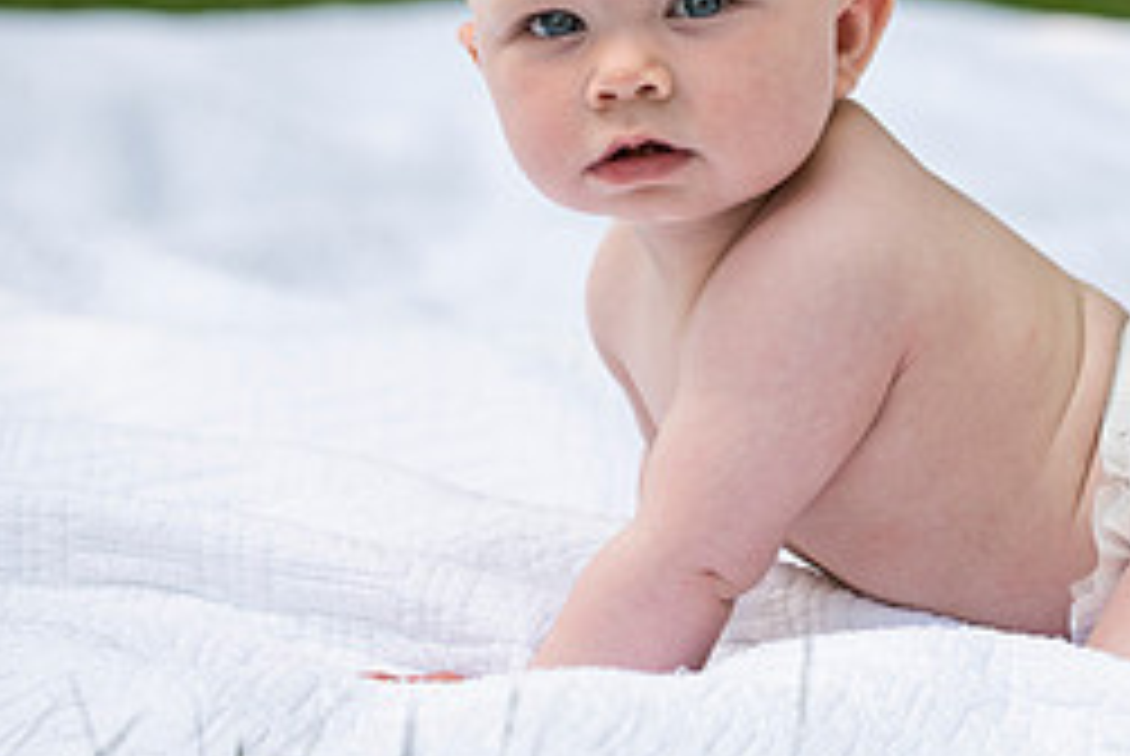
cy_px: 70
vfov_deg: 5.4
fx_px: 7982
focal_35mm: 254
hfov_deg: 8.1
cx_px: 1148
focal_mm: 110
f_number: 3.5
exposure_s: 1/1250
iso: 400
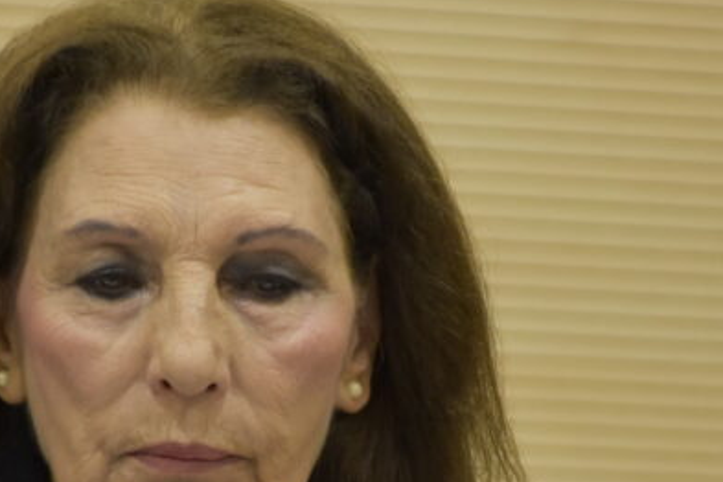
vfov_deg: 3.1
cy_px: 486
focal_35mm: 438
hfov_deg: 4.7
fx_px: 8796
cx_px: 281
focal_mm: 112
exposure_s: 1/40
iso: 1600
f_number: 5.6
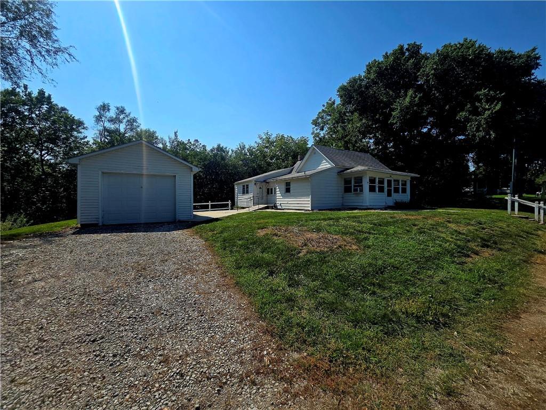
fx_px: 205
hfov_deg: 106.2
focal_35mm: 13
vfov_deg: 89.9
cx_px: 273
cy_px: 205
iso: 50
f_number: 2.2
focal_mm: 2.2
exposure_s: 1/3333
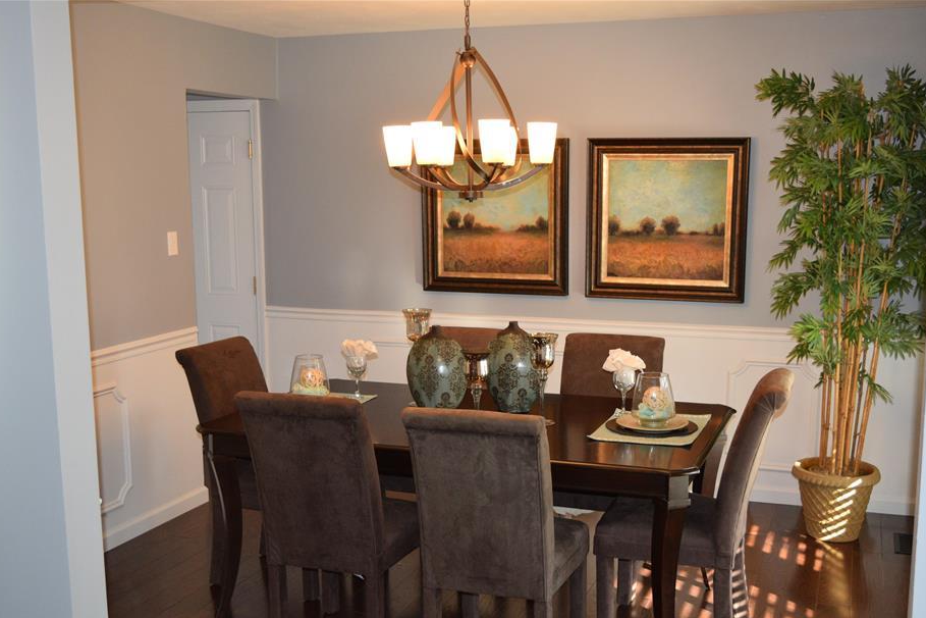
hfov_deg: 45.4
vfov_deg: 31.1
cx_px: 492
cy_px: 368
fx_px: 1106
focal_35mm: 43
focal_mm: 24
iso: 800
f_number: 4.5
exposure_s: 1/80
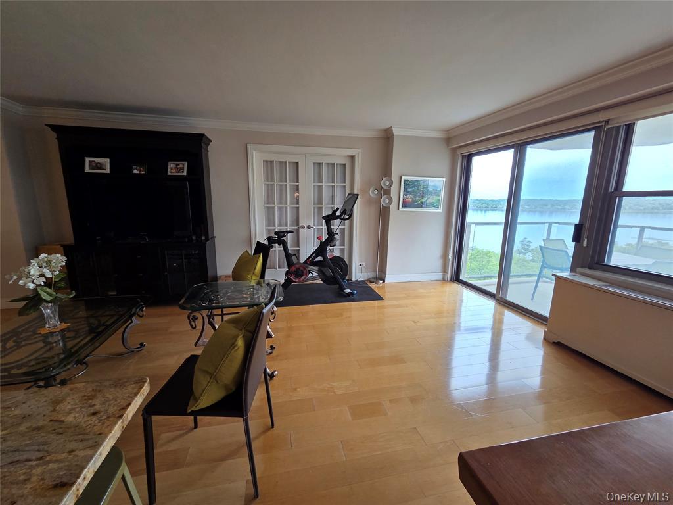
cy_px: 252
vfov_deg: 89.9
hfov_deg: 106.2
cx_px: 336
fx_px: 253
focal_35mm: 13
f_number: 2.2
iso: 100
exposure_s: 1/120
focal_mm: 2.2
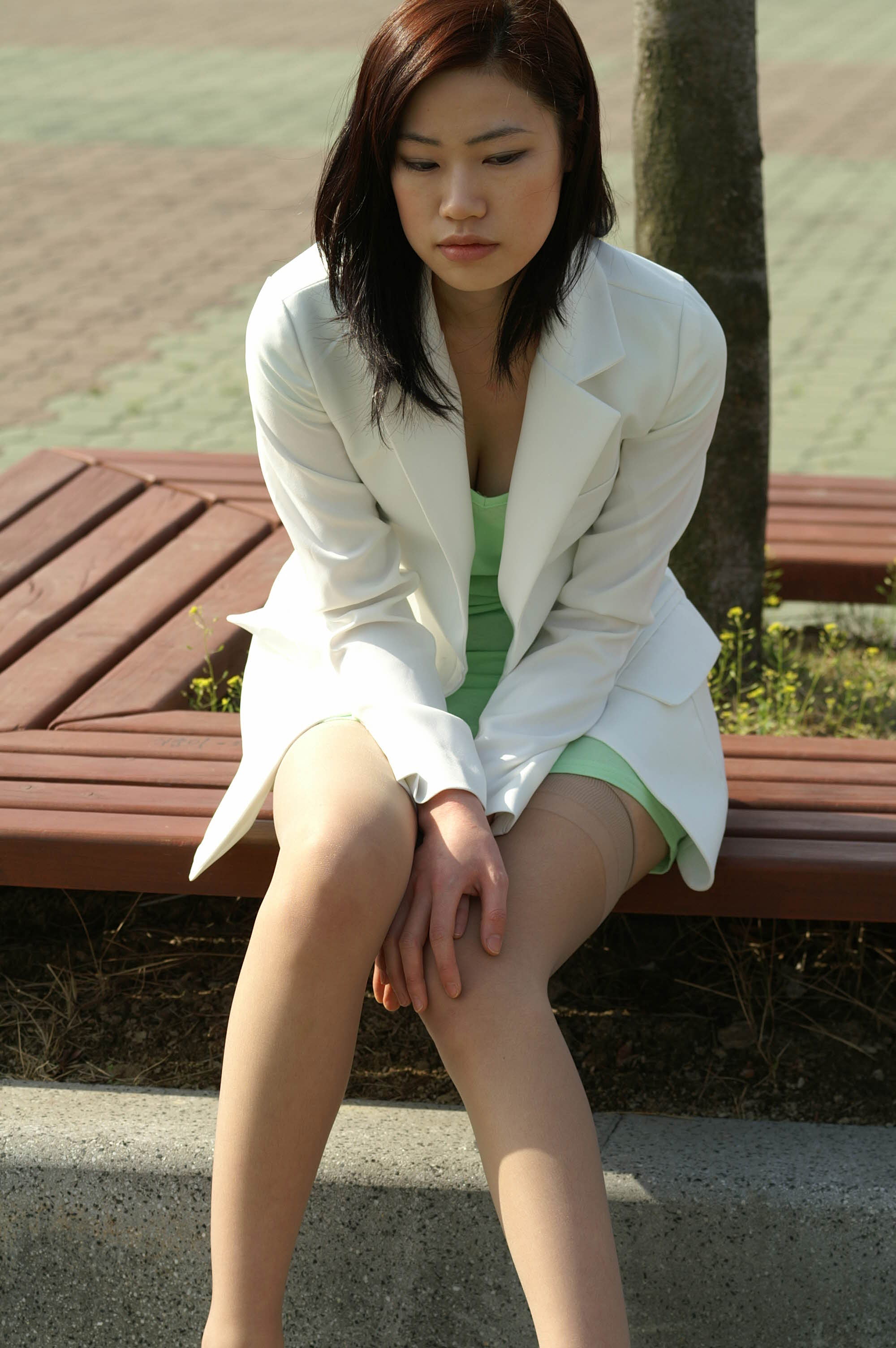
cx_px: 448
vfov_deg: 17.1
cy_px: 674
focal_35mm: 120
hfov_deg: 11.4
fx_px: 4488
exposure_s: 1/500
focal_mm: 80
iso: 100
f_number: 5.6
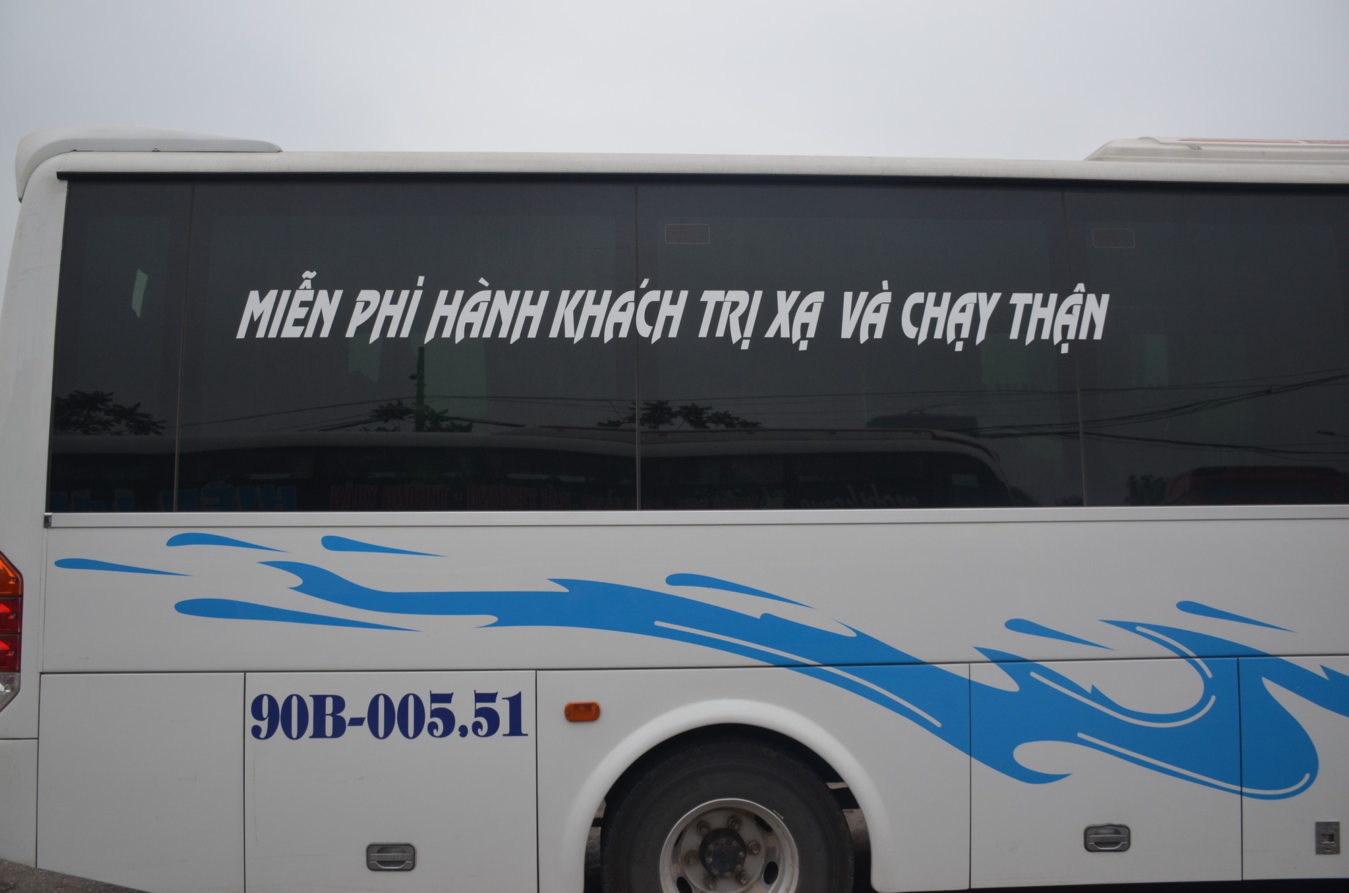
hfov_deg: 62.0
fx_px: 1122
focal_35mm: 30
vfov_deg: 43.4
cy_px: 446
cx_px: 674
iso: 500
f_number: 4.5
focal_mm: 20
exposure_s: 1/800
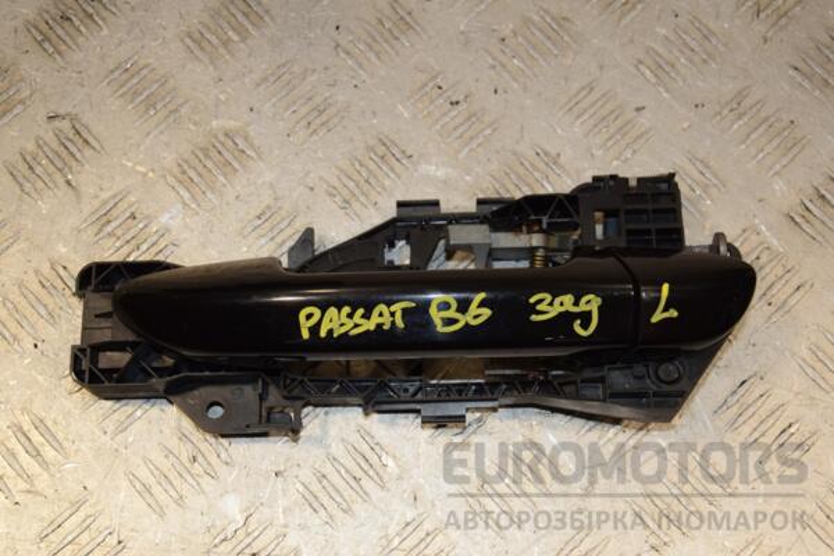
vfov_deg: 23.8
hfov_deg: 35.1
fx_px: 1320
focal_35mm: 57
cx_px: 417
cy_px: 278
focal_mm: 38
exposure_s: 1/200
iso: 800
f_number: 8
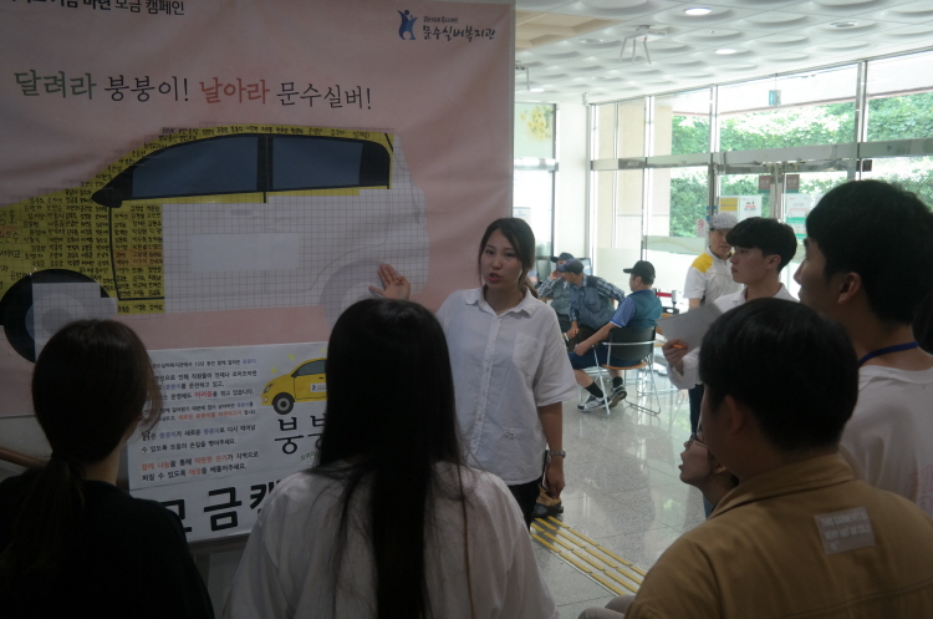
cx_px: 466
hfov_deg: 53.2
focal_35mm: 36
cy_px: 310
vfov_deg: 36.7
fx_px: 931
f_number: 4
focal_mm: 24
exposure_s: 1/50
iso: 200
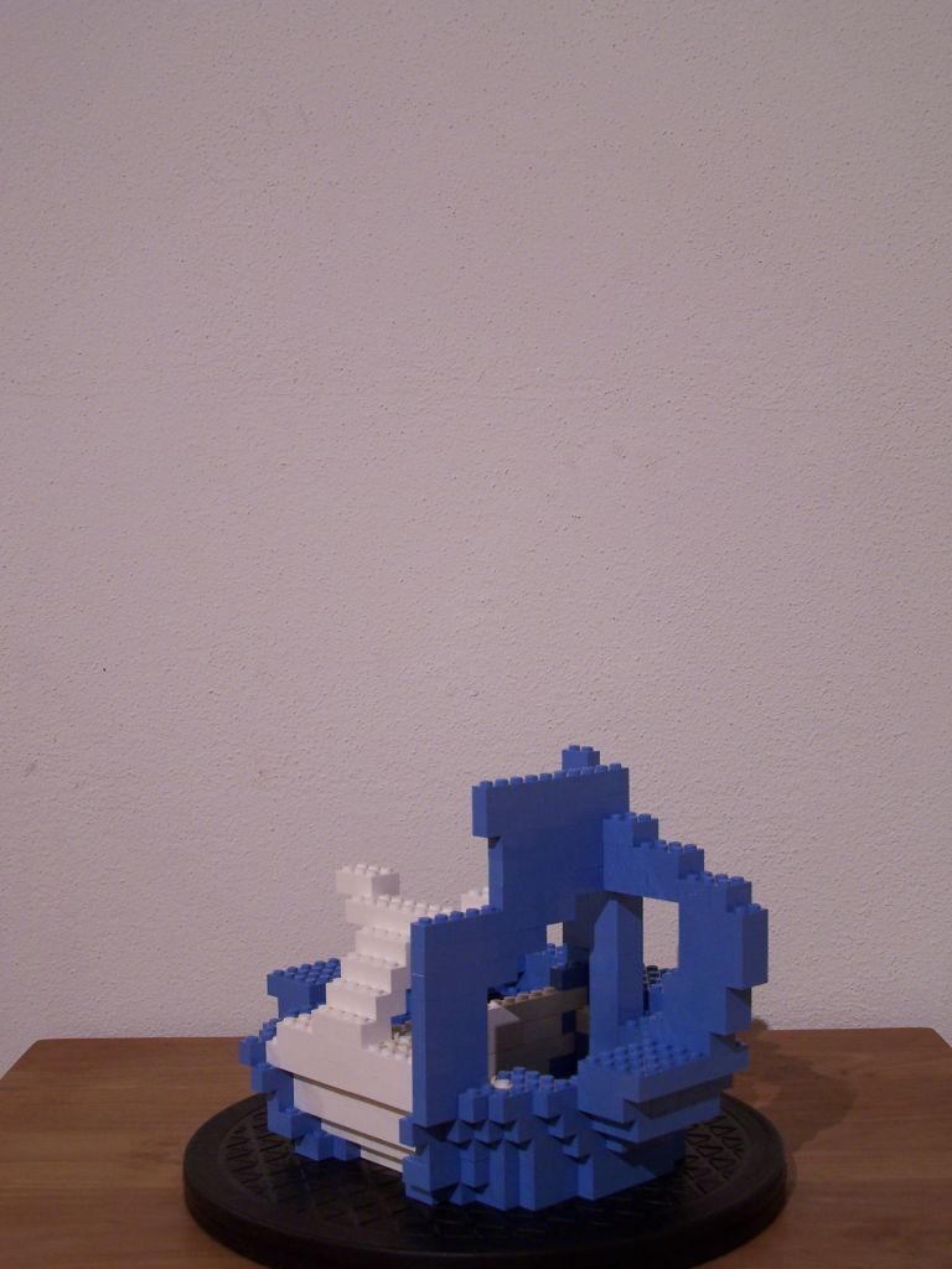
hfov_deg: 28.6
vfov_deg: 37.5
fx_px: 1870
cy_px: 634
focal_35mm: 51
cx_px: 476
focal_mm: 8.5
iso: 80
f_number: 3
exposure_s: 1/3
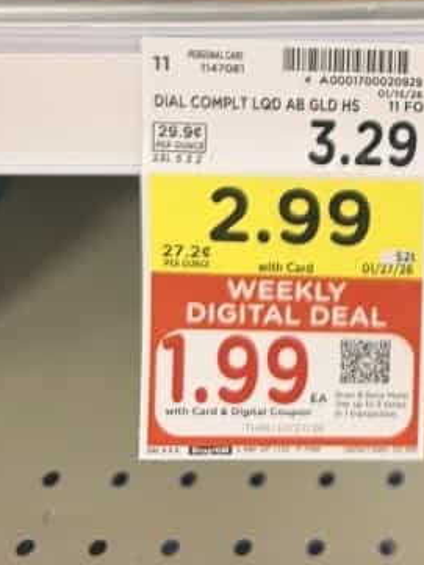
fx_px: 1110
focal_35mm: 68
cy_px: -199
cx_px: 568
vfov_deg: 24.4
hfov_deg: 19.7
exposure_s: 1/65
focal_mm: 6.8
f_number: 1.8
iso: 125
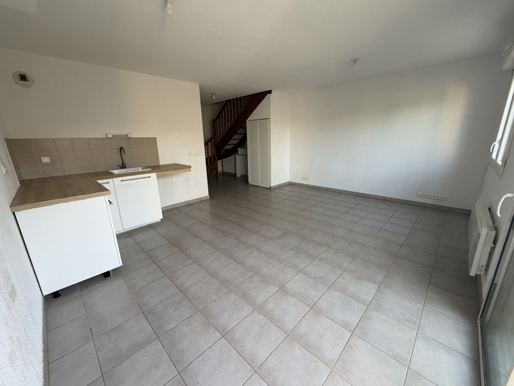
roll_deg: +1.5
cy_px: 193
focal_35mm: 14
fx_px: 208
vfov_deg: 85.7
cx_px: 257
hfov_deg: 102.1
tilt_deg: -15.2
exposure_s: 1/121
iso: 200
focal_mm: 2.22
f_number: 2.2
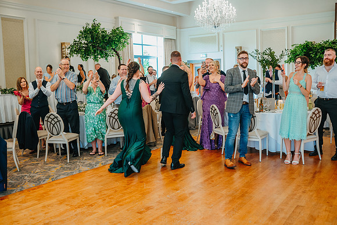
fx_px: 328
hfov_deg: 54.4
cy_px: 112
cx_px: 168
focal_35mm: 35
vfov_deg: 37.9
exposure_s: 1/125
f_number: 2.8
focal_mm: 35
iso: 1600
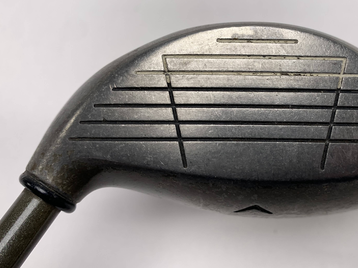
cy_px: 104
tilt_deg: -75.4
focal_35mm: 38
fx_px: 393
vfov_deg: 37.5
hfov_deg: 48.3
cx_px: 235
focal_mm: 4.25
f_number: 1.8
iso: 25
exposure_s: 1/145
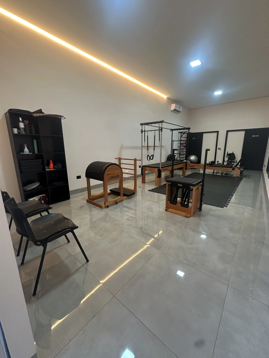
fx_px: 145
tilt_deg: -11.6
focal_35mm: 14
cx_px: 134
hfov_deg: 85.7
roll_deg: -0.1
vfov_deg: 102.1
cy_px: 179
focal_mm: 2.22
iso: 250
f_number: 2.2
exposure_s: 1/60
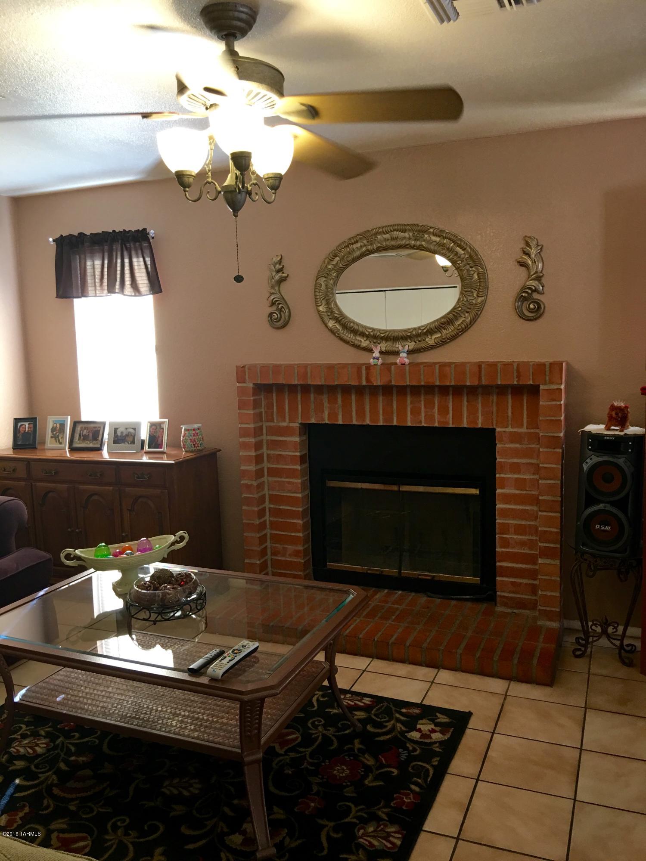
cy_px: 430
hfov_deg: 48.2
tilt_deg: -7.8
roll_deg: +1.2
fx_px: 722
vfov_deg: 61.7
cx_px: 323
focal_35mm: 29
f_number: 2.2
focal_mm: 4.15
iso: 40
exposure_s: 1/15
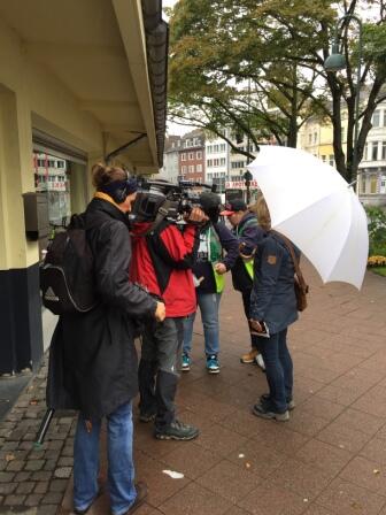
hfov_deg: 48.2
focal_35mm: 29
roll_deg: +1.0
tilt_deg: -7.9
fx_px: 431
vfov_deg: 61.7
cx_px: 193
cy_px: 258
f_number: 2.2
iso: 40
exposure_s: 1/120
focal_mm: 4.15
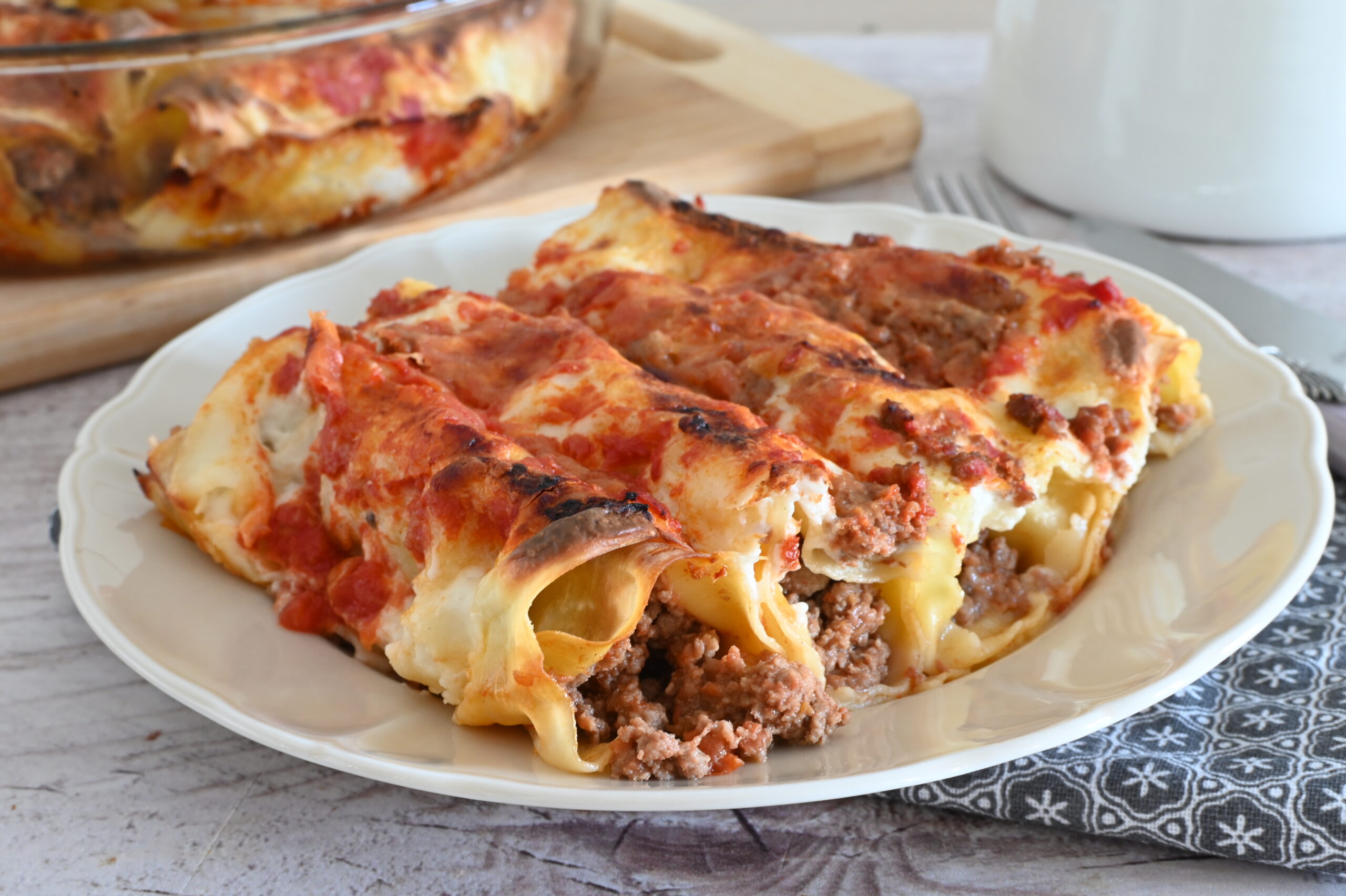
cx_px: 673
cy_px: 448
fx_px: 1943
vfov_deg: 26.0
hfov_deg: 38.2
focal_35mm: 52
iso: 250
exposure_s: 1/1.6
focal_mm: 35
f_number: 10
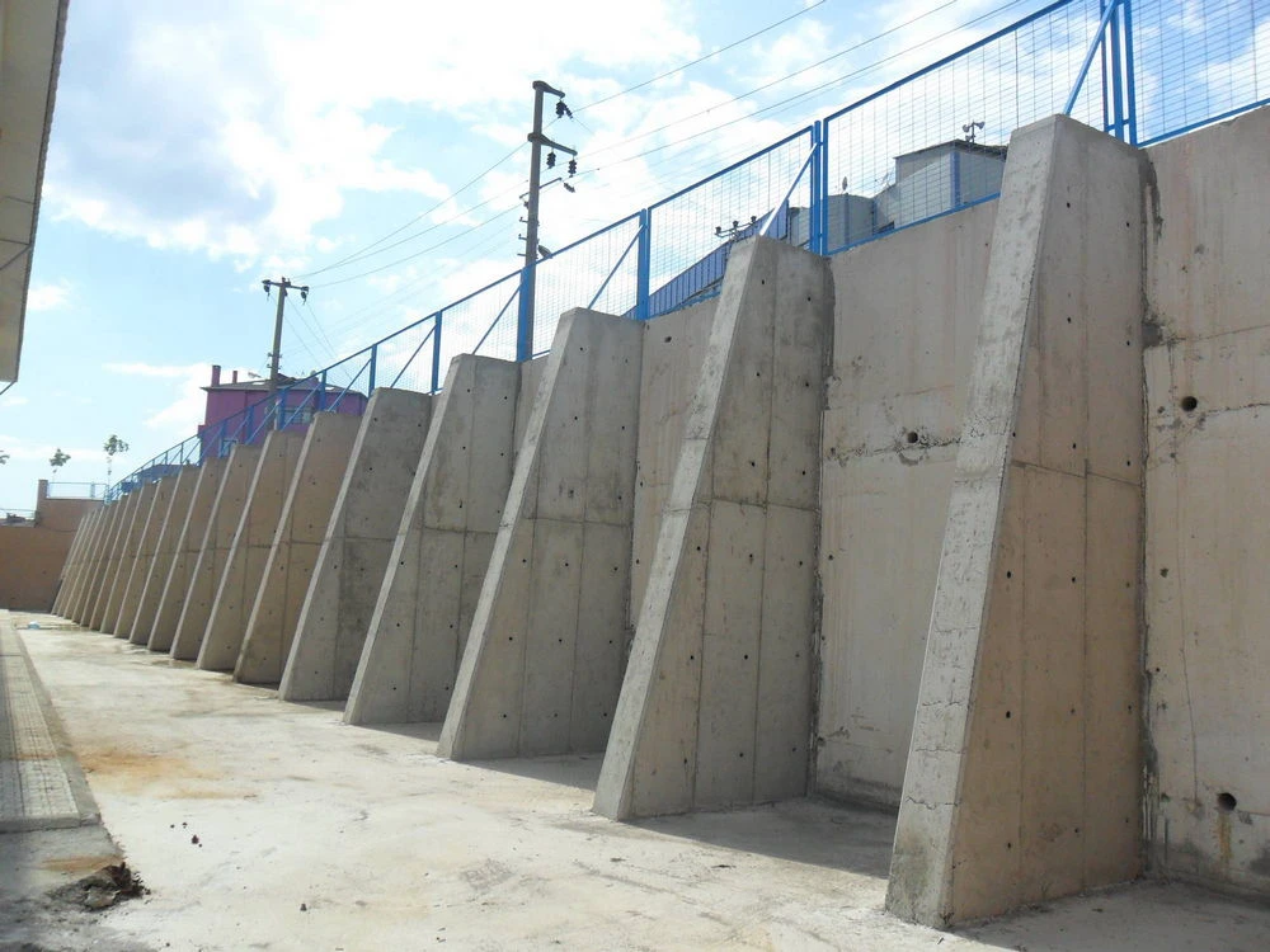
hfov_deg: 65.3
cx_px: 635
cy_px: 476
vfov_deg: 51.4
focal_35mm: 27
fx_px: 991
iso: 100
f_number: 8.9
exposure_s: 1/180
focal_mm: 4.9
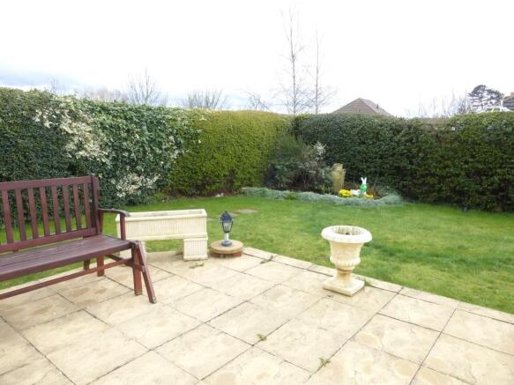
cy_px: 192
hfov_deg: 71.6
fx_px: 356
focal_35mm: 24
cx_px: 257
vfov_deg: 56.8
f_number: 4
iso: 100
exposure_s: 1/125
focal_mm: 4.3
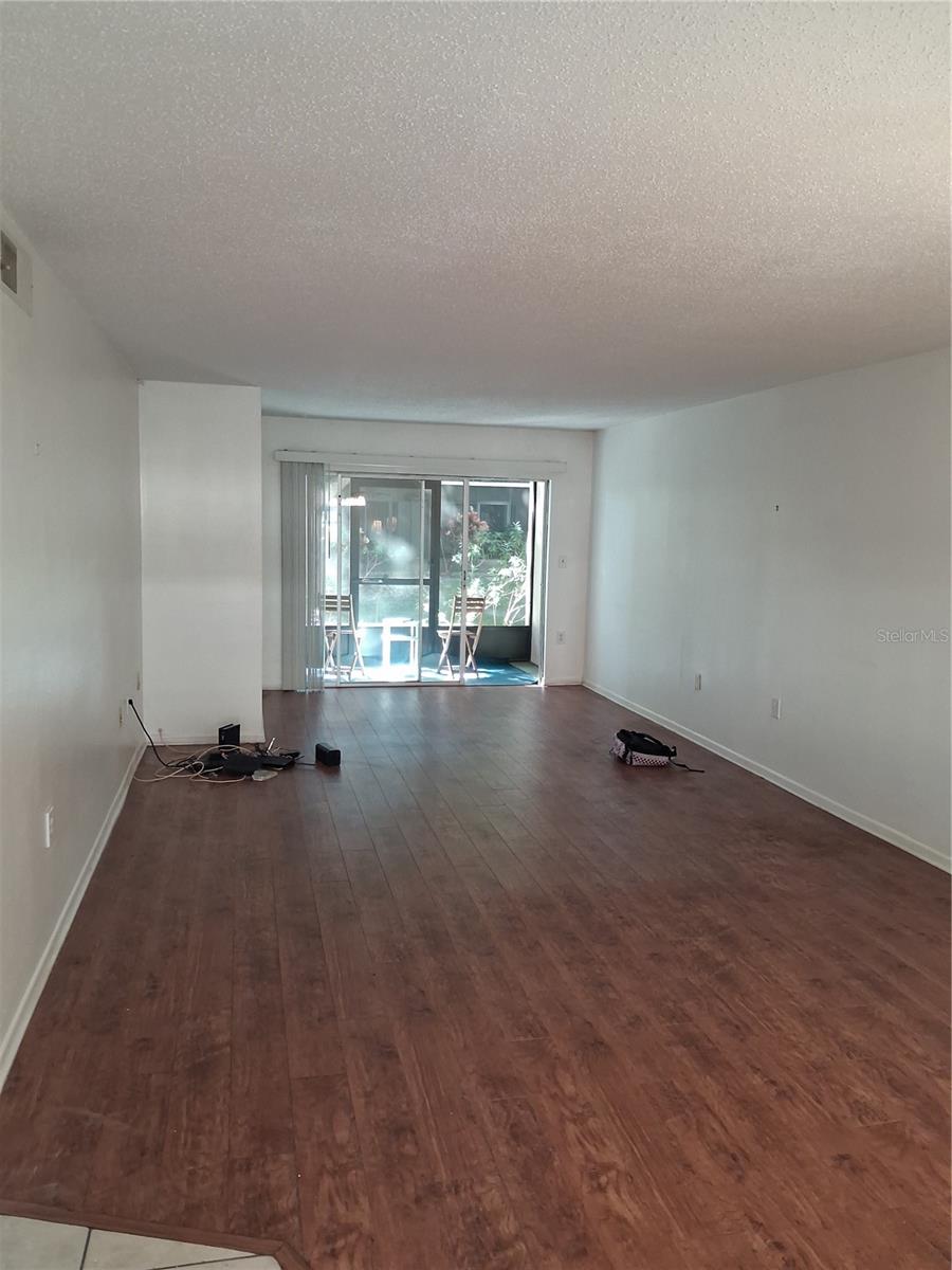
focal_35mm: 27
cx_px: 476
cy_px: 635
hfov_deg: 51.4
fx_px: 990
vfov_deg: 65.3
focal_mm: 4
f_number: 1.8
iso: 500
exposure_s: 1/60
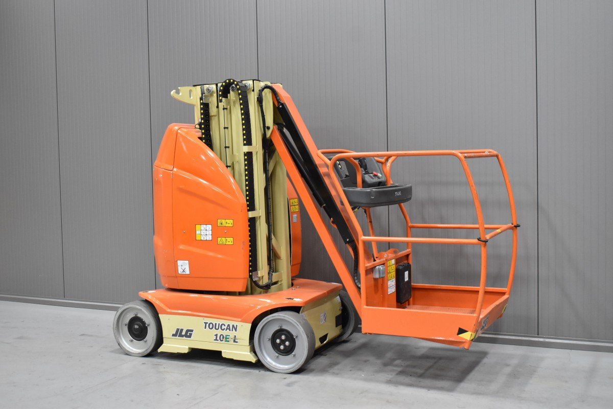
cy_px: 204
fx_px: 715
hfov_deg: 46.4
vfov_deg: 31.9
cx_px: 306
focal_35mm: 42
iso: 1600
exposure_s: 1/50
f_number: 5
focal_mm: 28
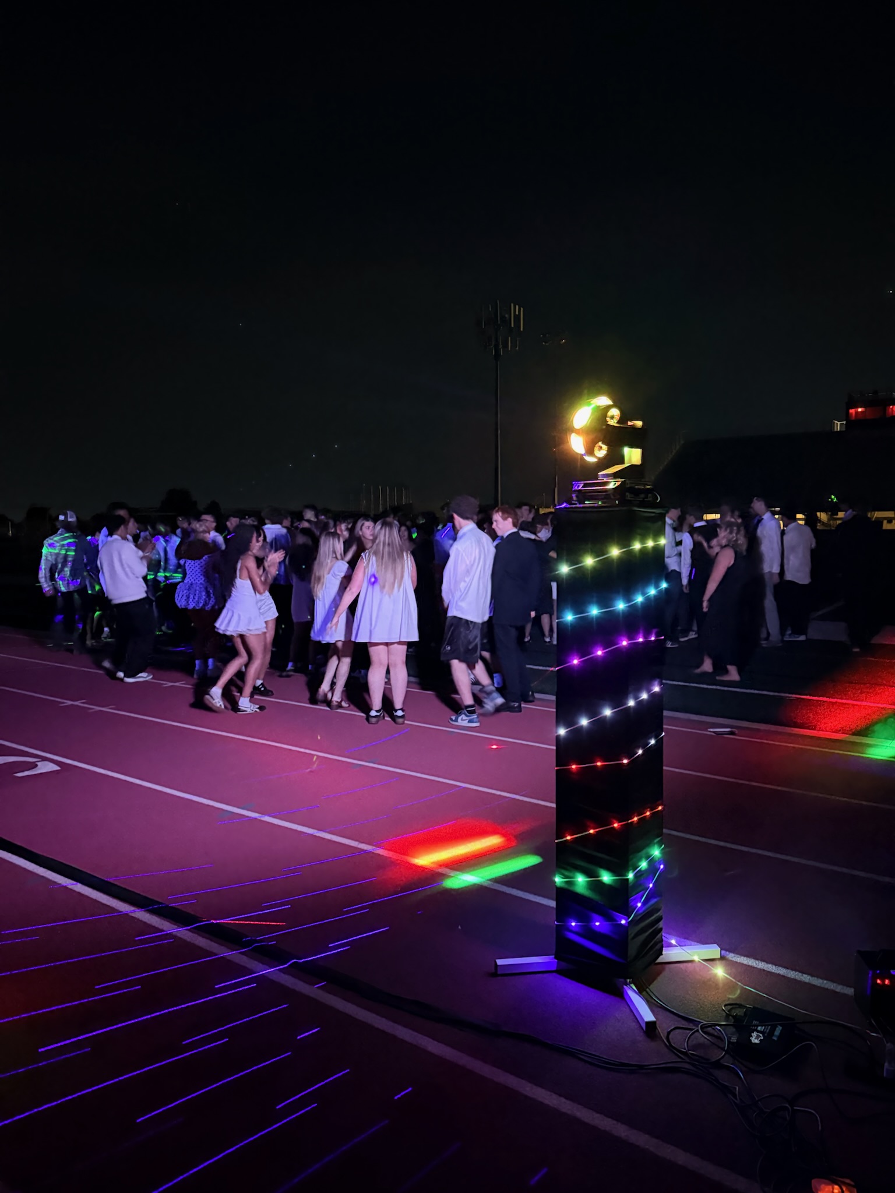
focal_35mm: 24
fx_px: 827
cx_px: 448
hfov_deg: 56.8
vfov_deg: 71.6
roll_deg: +0.7
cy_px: 596
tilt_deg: -5.2
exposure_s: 1/15
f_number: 1.78
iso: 5000
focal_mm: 6.76
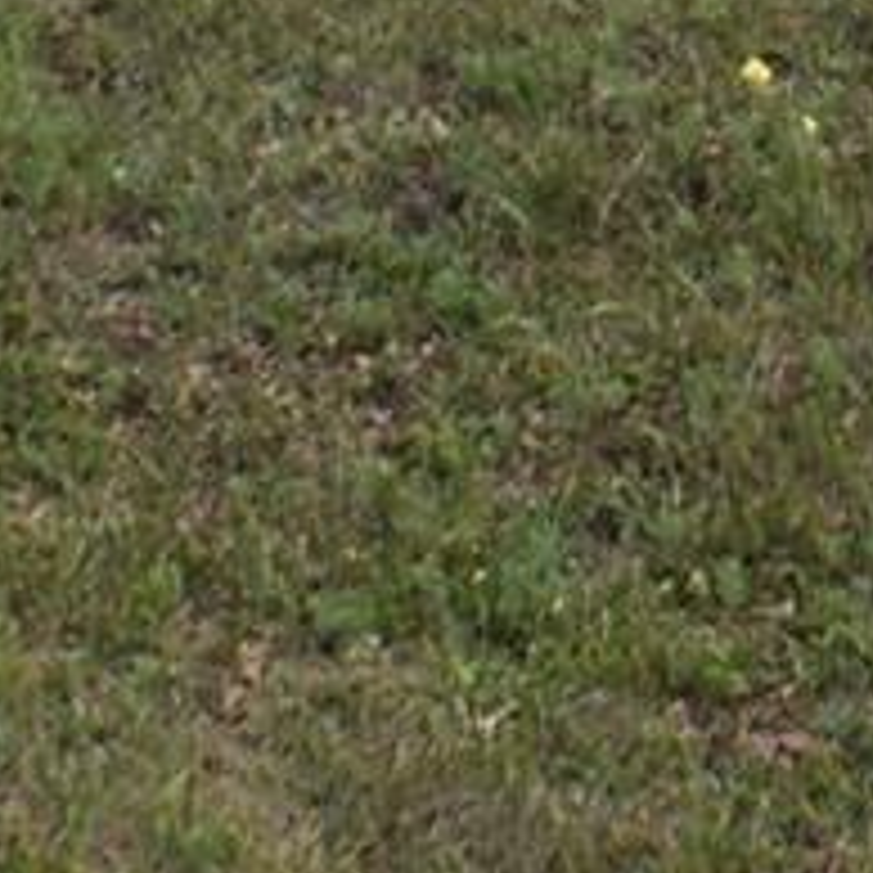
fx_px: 7577
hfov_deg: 6.5
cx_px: 1444
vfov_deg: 6.2
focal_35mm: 266
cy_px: -1372
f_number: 9
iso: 200
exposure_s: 1/320
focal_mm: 25
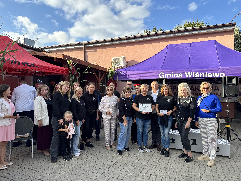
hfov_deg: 71.6
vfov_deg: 56.8
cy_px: 90
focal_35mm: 24
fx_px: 167
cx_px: 120
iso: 80
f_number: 1.78
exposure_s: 1/1112
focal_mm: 6.76
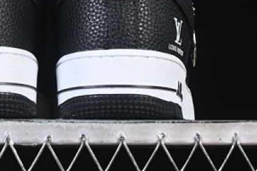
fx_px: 1420
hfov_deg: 10.3
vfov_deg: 6.9
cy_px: -21
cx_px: 56
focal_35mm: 199
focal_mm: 50
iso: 160
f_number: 6.3
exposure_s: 1/50
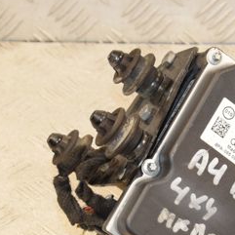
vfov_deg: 12.3
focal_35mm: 142
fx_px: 1091
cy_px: 172
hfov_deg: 12.3
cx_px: 174
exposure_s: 1/200
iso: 1600
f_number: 7.1
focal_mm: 42
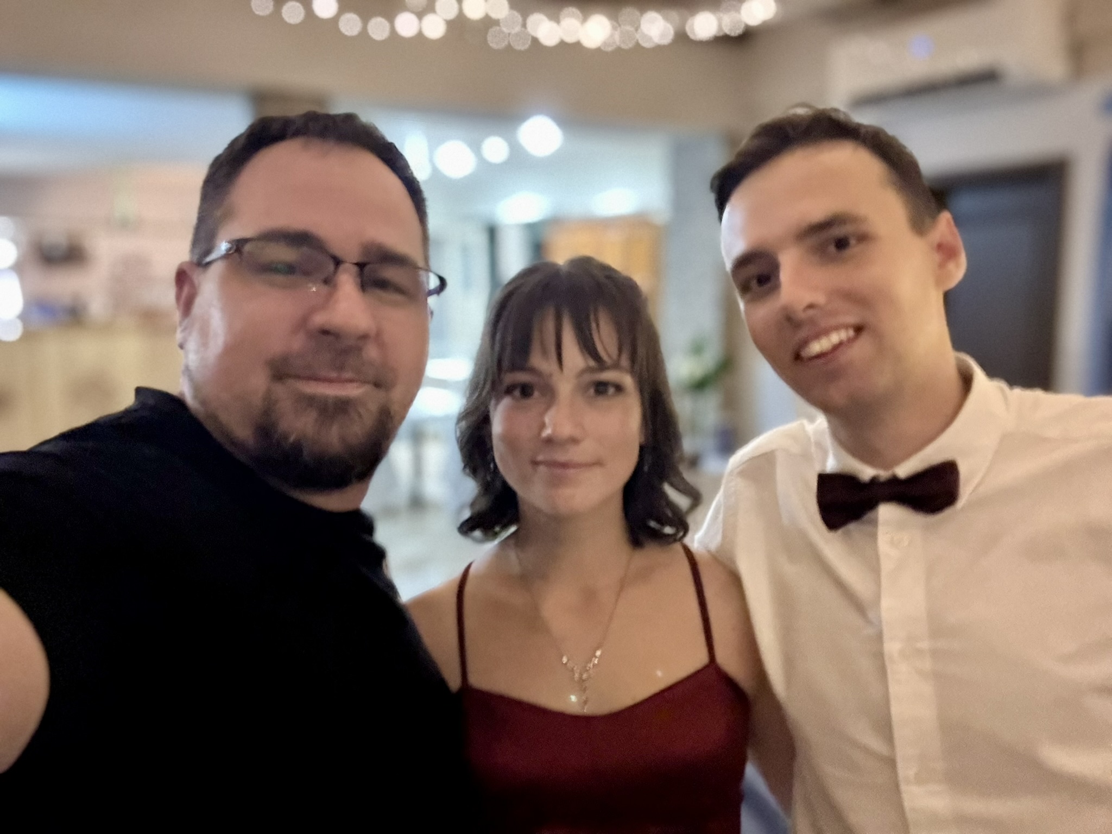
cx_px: 556
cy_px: 417
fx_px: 964
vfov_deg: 46.8
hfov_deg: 60.0
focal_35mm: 30
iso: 1250
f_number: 1.9
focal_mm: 2.69
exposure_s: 1/16
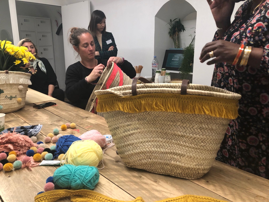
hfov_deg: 63.4
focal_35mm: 28
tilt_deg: -13.9
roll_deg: +0.7
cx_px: 134
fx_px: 218
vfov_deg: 49.7
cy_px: 101
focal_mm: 4
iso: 160
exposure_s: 1/100
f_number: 1.8
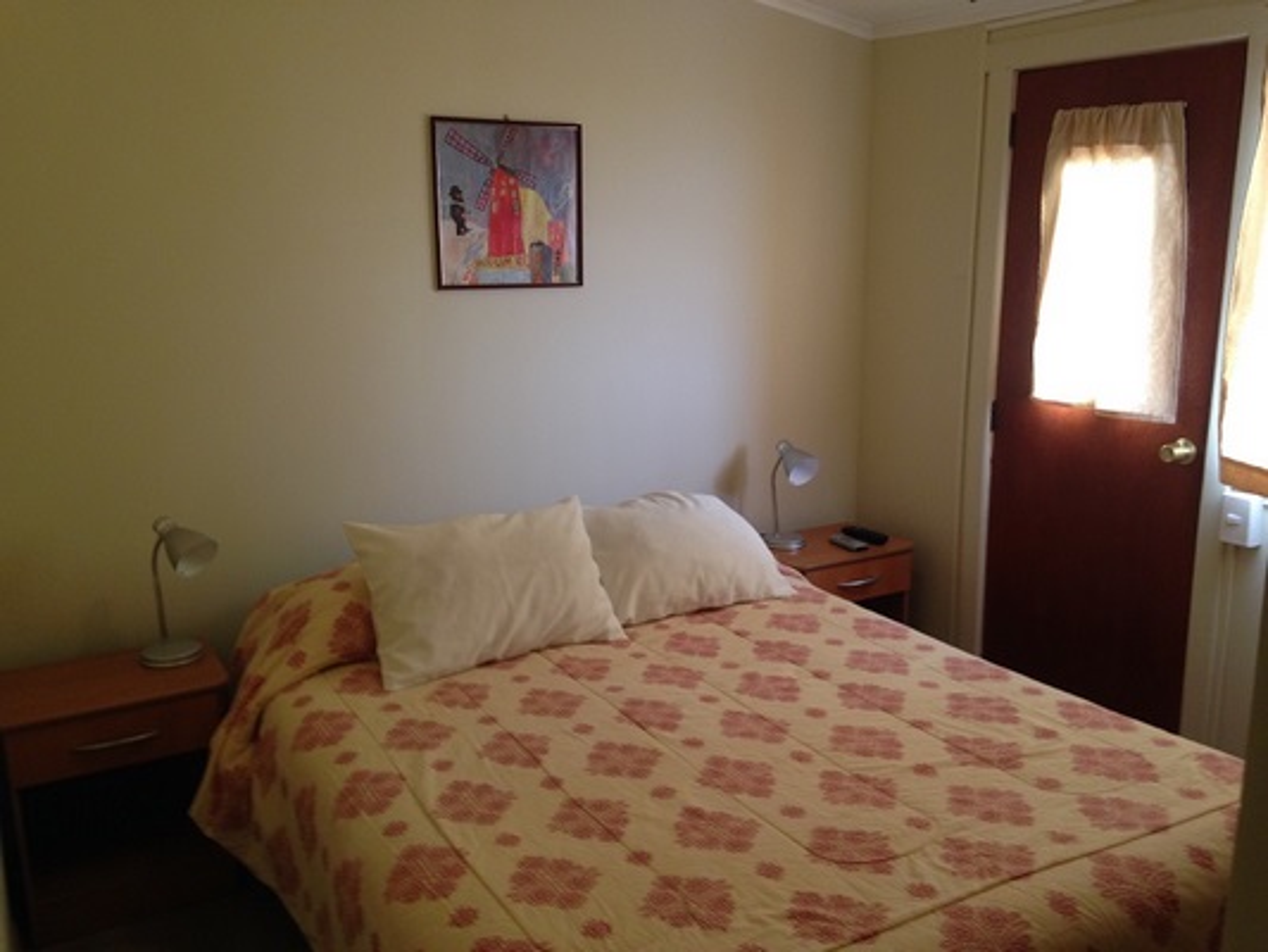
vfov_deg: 43.0
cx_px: 634
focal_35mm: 33
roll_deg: +2.0
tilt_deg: -13.9
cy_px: 476
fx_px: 1209
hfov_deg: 55.3
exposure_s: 1/20
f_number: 2.4
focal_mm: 4.12
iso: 80
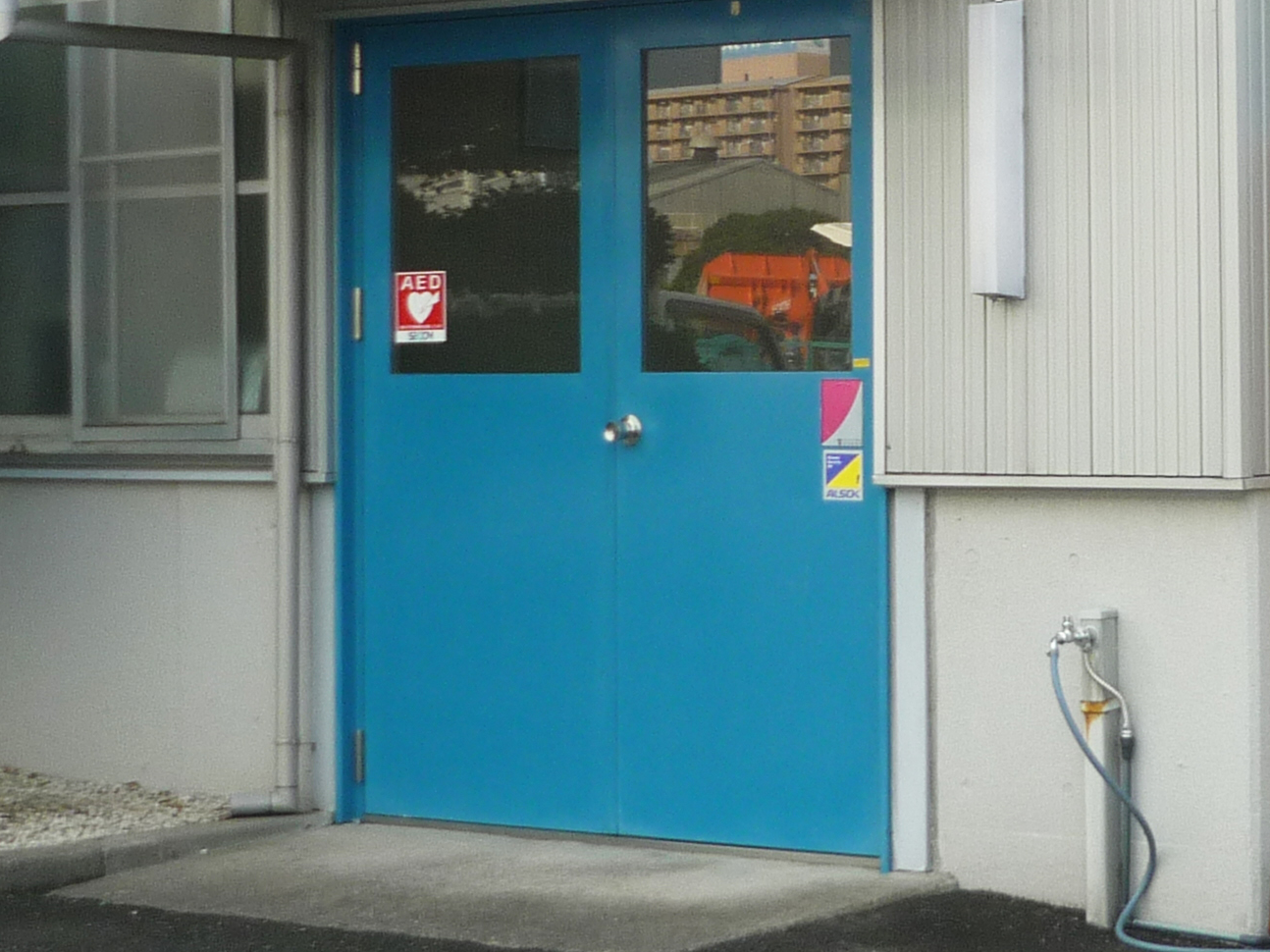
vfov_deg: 13.3
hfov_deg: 17.6
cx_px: 1002
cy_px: 188
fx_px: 4072
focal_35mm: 111
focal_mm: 7.2
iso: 100
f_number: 3
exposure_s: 1/250
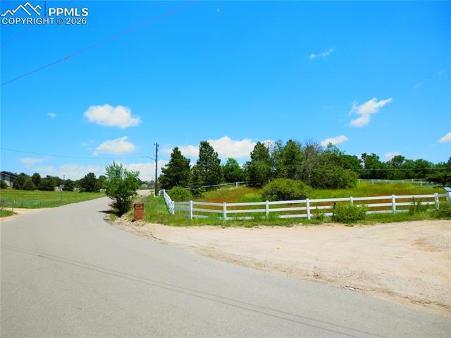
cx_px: 226
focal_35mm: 25
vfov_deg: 54.8
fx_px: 325
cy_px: 169
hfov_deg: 69.4
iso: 80
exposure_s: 1/160
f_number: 8.7
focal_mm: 4.5
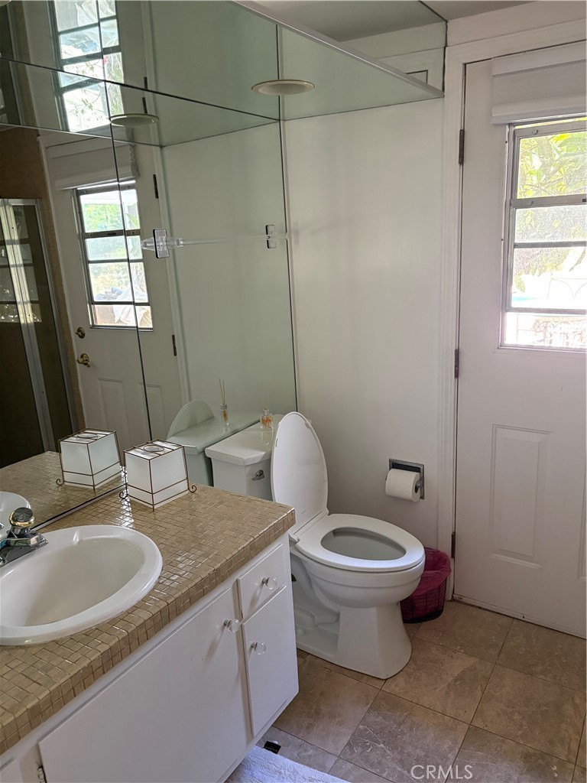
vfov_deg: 67.3
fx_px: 588
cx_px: 294
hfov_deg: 53.1
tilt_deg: -13.4
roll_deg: +3.0
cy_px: 392
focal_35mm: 26
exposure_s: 1/60
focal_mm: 5.96
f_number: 1.6
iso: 320
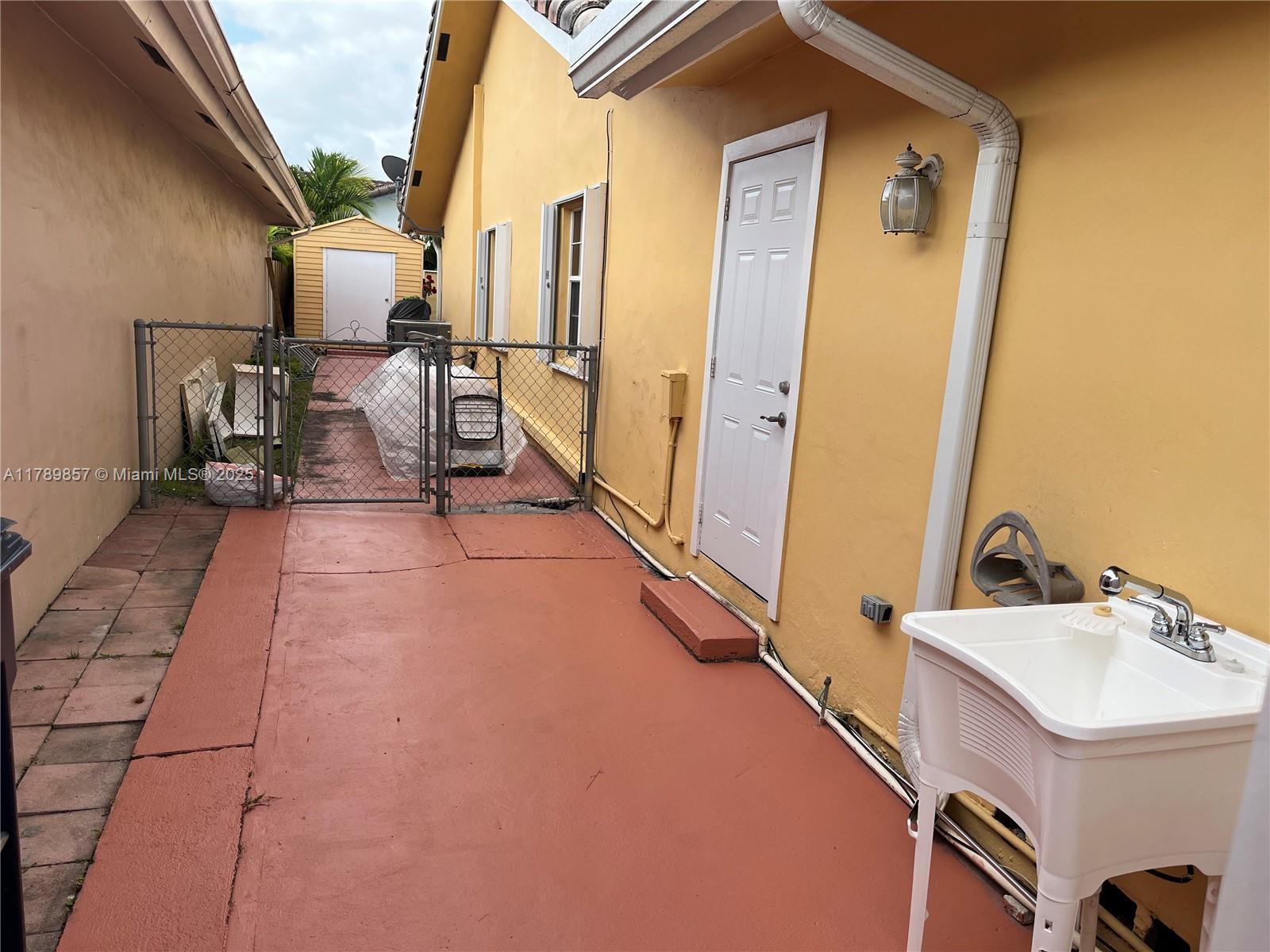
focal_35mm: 26
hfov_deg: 67.3
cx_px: 635
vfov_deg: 53.1
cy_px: 476
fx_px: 954
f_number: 1.6
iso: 50
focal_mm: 5.1
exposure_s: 1/1458
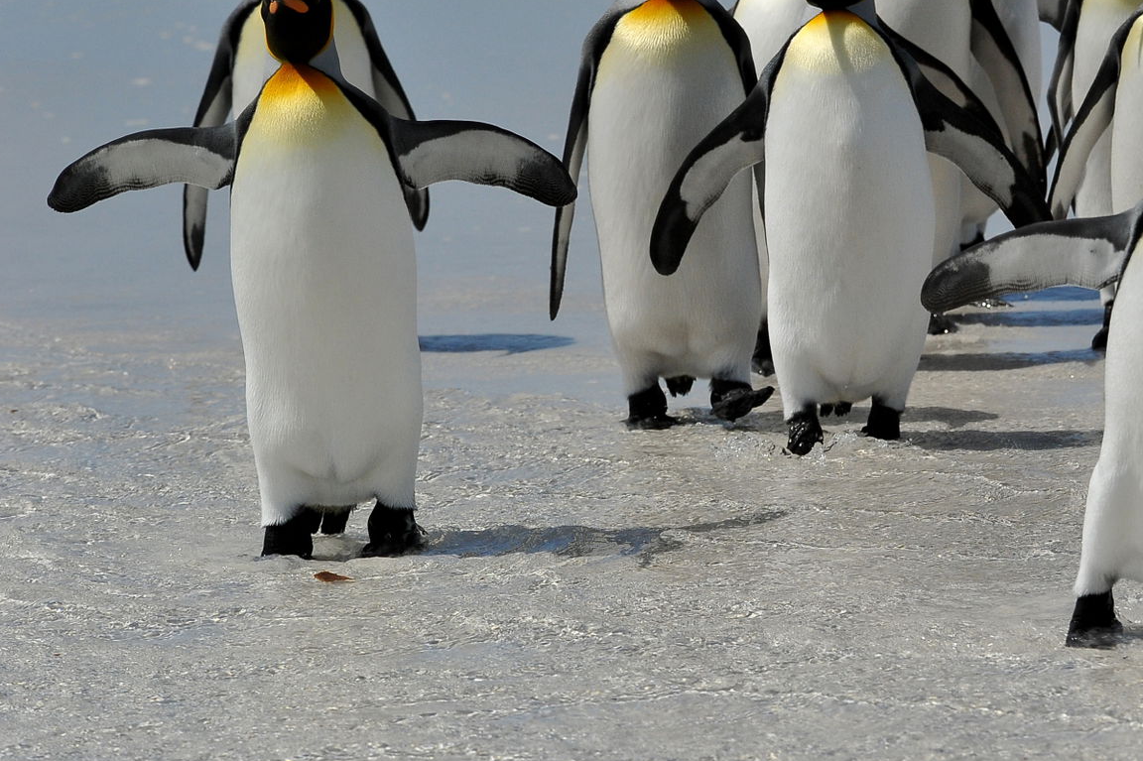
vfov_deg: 4.6
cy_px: 247
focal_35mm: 300
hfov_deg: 6.9
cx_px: 937
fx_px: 9520
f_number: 9
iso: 1250
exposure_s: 1/6400
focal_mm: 180
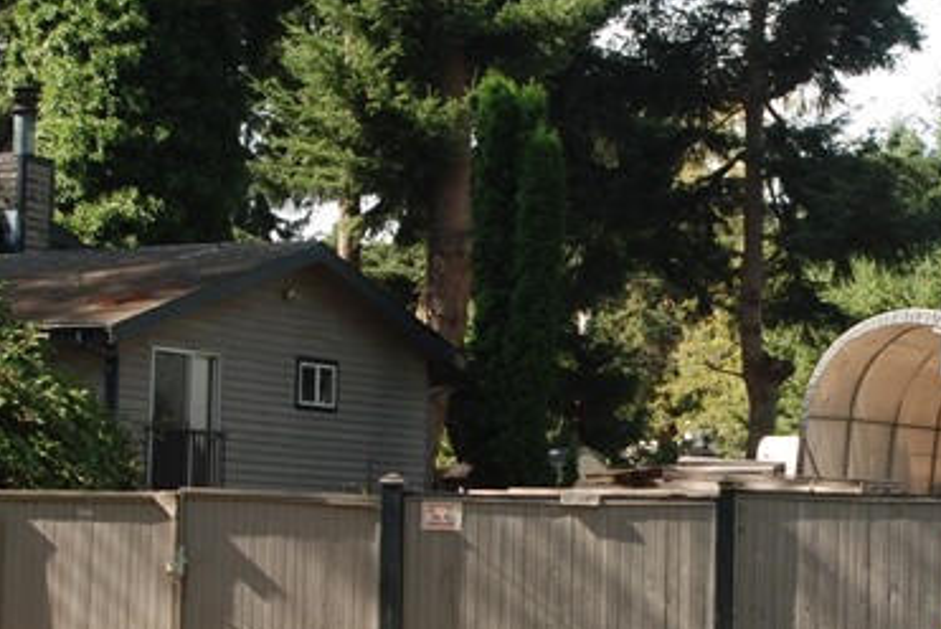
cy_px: 386
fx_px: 2747
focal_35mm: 105
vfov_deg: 13.1
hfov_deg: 19.2
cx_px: 762
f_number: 5.6
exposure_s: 1/125
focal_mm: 24
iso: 100
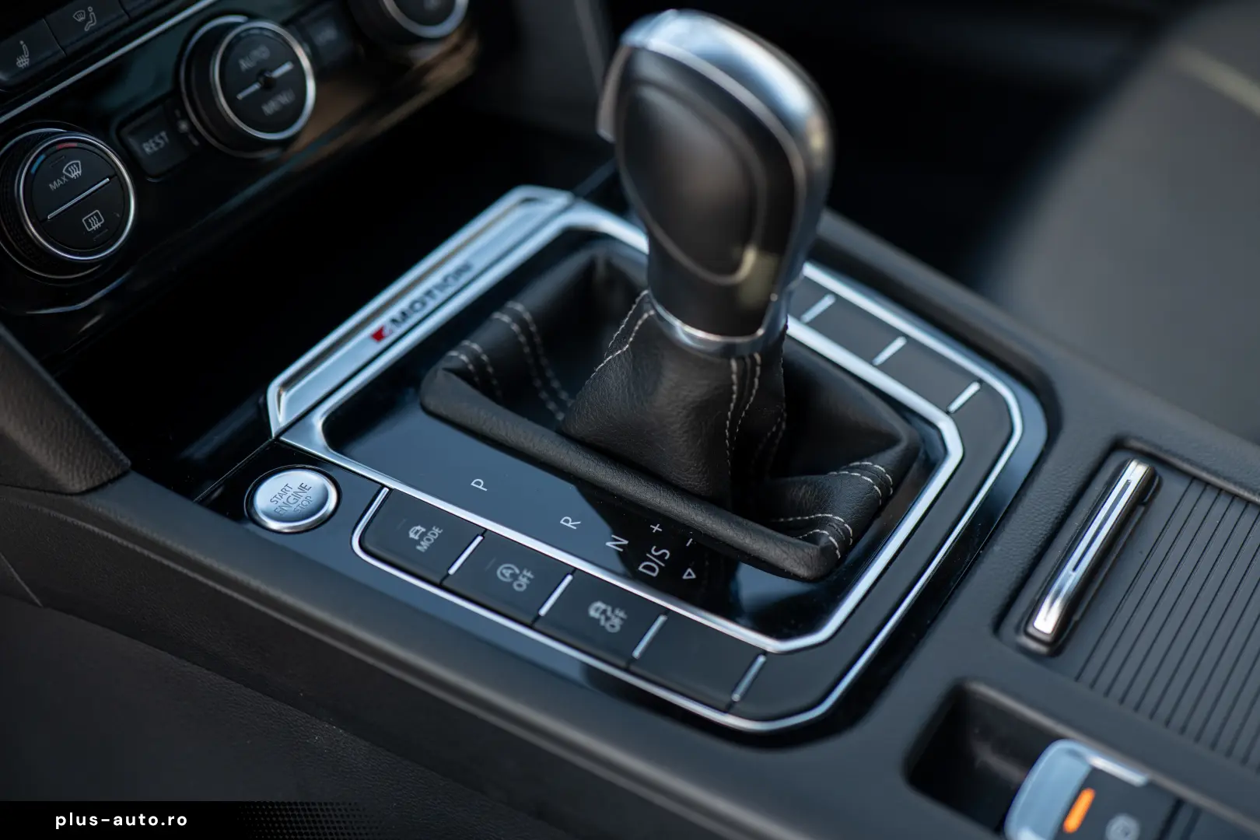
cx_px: 630
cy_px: 420
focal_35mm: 50
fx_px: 1750
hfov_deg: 39.6
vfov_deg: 27.0
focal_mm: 50
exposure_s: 1/320
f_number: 2.2
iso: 250
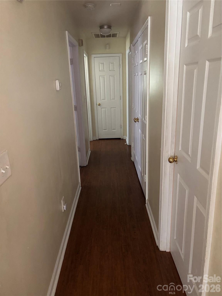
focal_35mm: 26
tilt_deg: -17.3
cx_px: 111
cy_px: 148
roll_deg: +1.2
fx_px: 222
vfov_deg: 67.3
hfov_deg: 53.1
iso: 640
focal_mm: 5.96
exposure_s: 1/32
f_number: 1.6
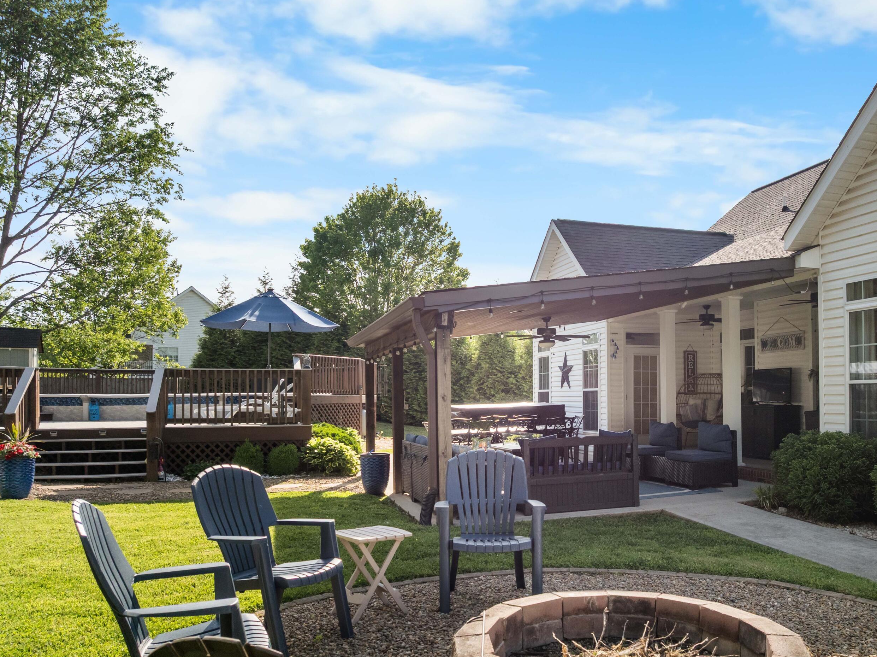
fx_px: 734
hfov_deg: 61.2
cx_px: 527
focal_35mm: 29
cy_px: 373
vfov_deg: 48.1
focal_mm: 12.29
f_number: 2.8
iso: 230
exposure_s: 1/120
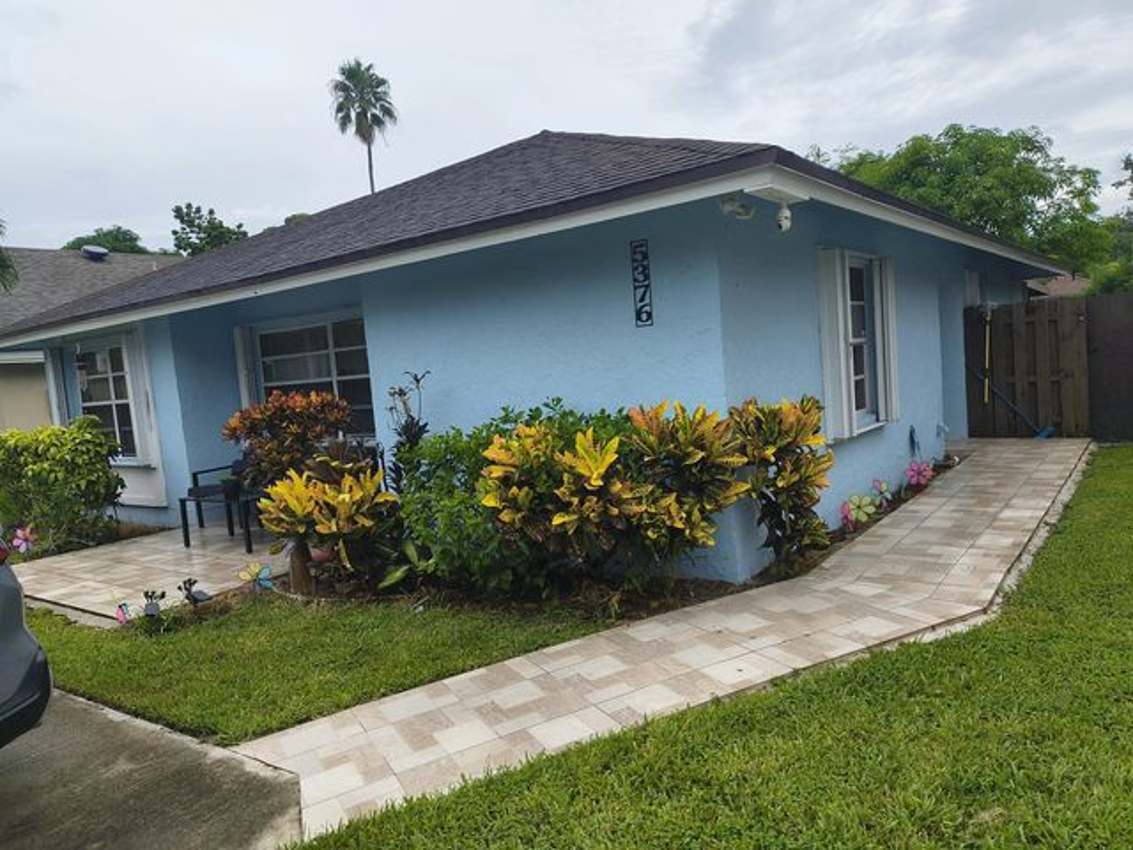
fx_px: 818
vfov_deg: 54.9
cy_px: 425
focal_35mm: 25
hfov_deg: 69.4
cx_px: 566
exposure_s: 1/643
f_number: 1.7
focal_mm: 4.68
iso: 100
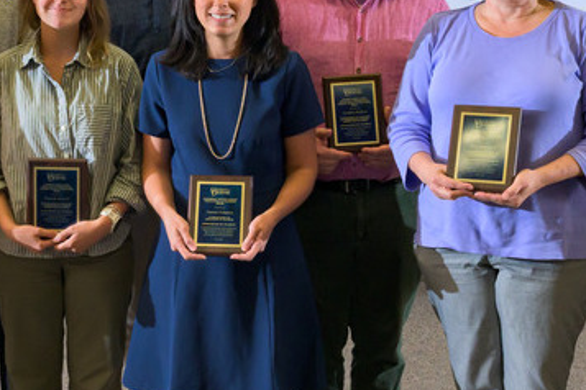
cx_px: 199
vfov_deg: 20.9
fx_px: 1058
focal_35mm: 65
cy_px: 207
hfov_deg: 30.7
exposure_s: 1/160
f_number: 8
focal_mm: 29
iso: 1600
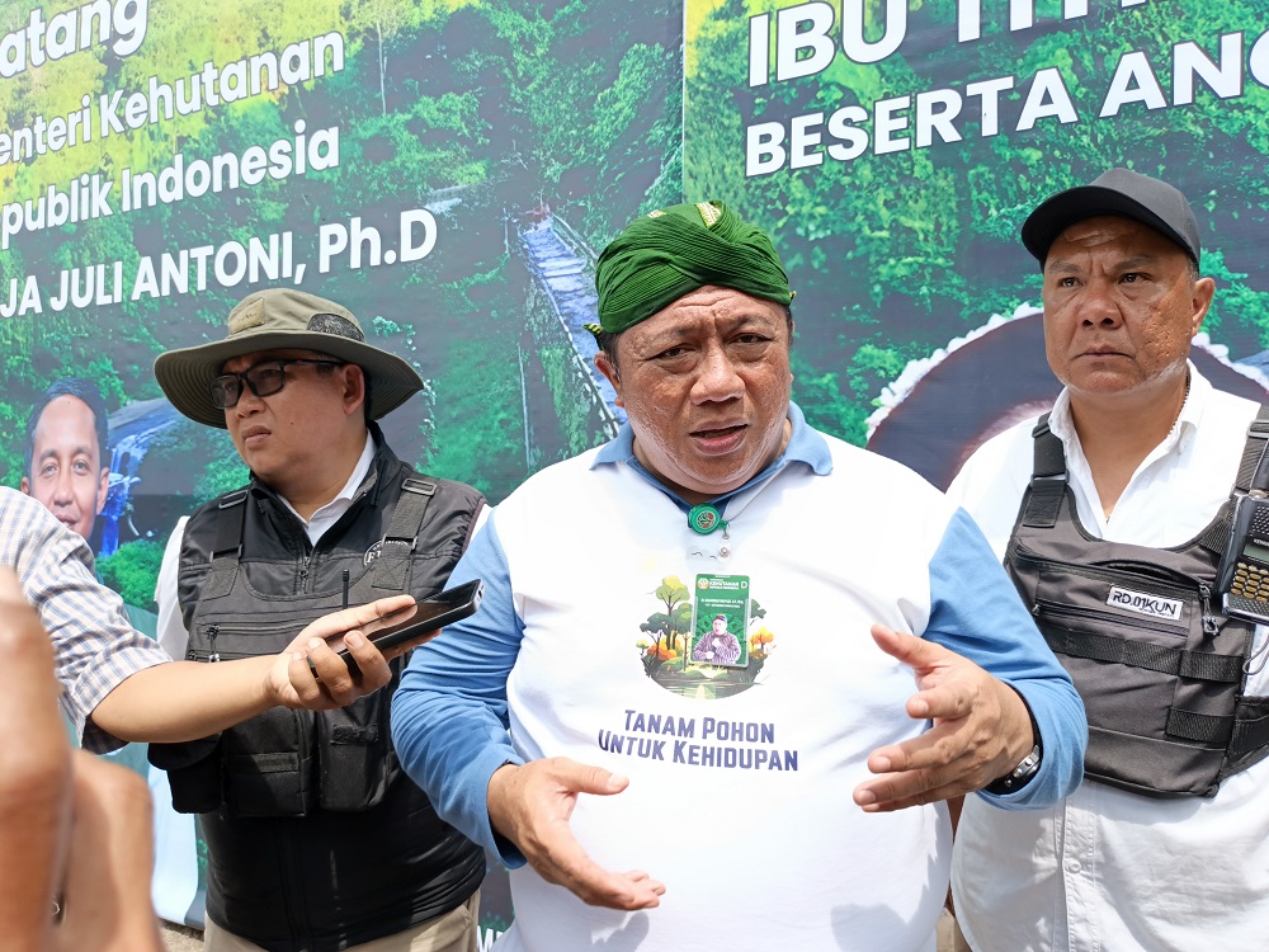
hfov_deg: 73.9
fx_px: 843
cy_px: 476
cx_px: 634
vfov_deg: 58.9
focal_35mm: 23
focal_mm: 5.56
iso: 50
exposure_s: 1/425
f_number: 1.8
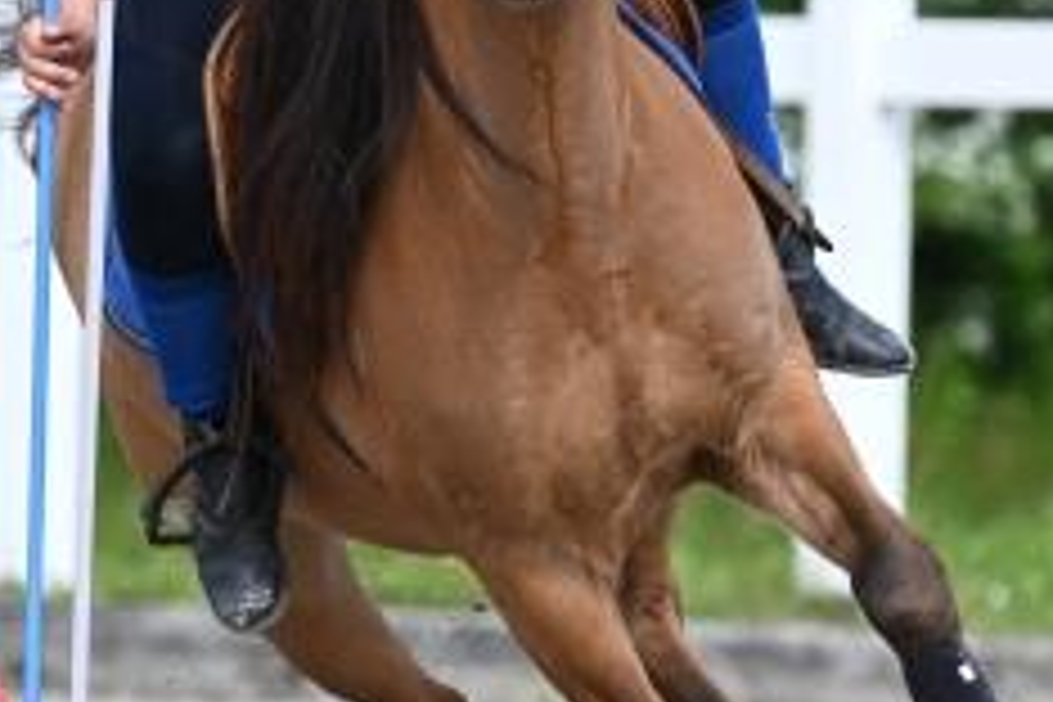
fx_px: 33957
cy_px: 302
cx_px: 274
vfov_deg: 1.2
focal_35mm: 1161
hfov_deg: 1.8
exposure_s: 1/1250
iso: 360
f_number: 5.3
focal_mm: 340
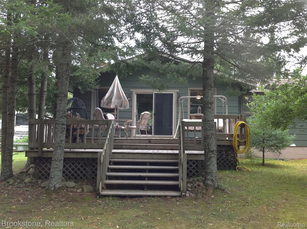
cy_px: 114
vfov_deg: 40.6
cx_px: 154
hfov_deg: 52.7
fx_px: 310
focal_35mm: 35
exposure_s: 1/120
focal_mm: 4.28
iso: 100
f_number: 2.4
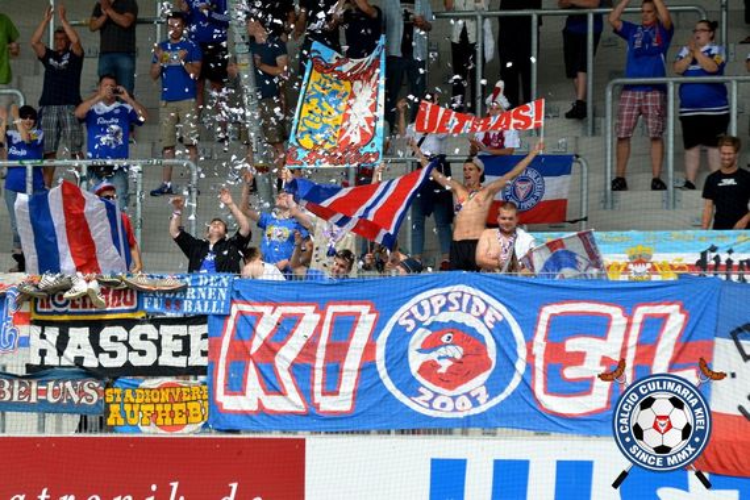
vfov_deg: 5.0
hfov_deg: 7.4
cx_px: 375
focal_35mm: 278
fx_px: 5781
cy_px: 250
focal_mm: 185
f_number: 6.3
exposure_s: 1/1600
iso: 400
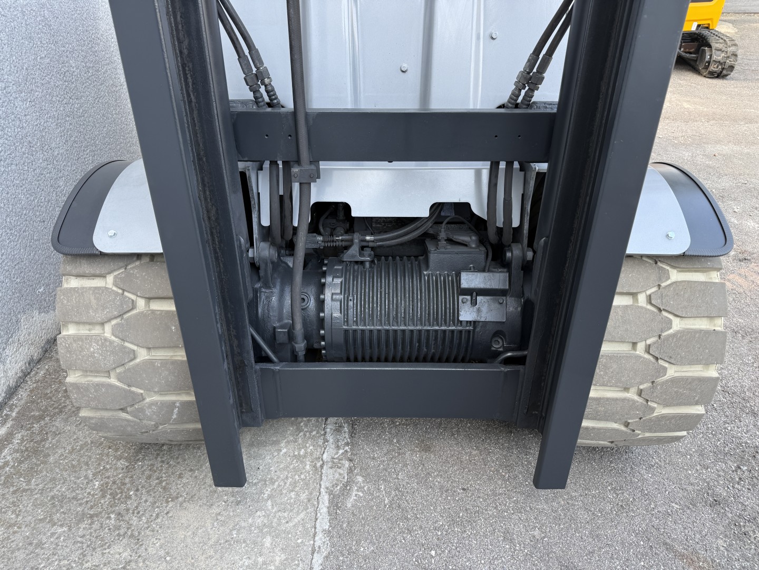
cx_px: 380
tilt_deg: -32.9
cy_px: 285
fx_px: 526
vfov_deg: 56.8
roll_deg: +1.9
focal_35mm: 24
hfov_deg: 71.6
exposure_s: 1/210
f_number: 1.78
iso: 80
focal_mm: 6.76
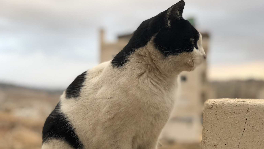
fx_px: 448
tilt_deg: -3.4
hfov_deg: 32.8
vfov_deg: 18.8
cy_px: 97
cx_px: 135
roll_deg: -0.9
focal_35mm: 64
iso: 100
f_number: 2.8
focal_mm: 6.6
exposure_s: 1/100
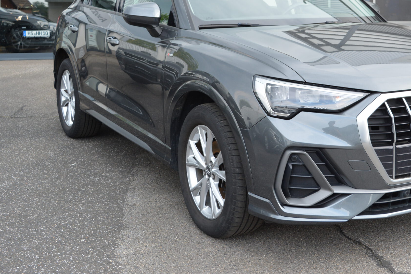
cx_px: 285
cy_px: 73
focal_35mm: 55
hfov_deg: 35.8
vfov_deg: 24.4
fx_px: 628
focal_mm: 24
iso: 320
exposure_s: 1/125
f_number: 5.6
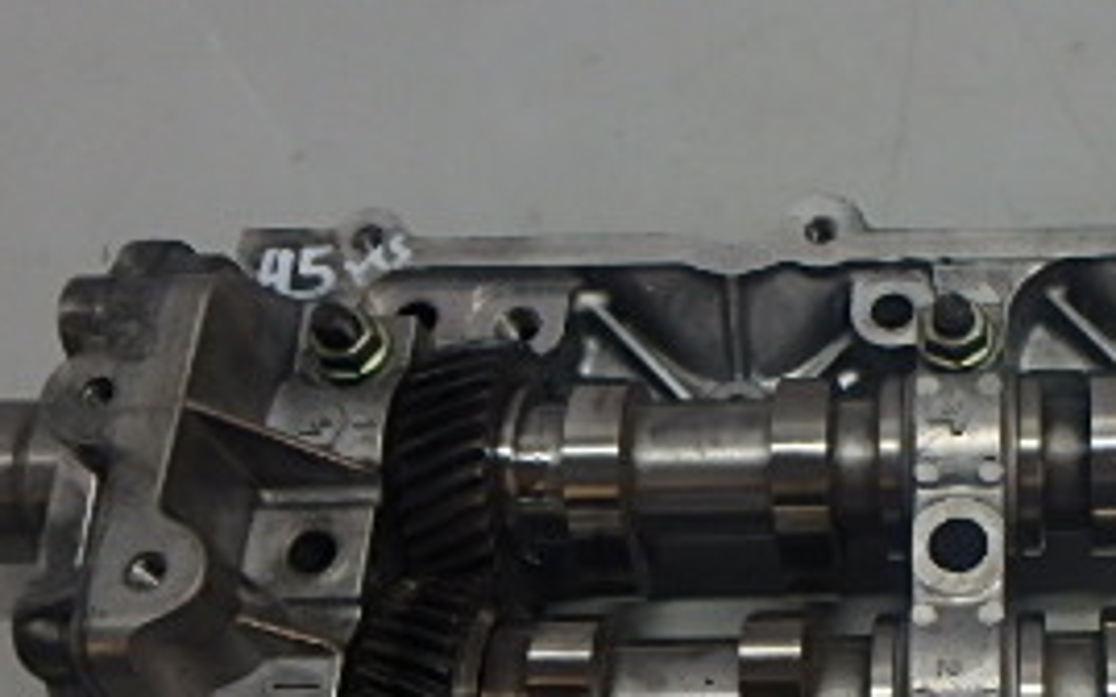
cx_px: 1079
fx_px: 1612
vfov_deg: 24.0
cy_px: 573
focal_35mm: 53
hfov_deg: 35.1
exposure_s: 1/60
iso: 200
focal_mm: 3.7
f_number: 3.5
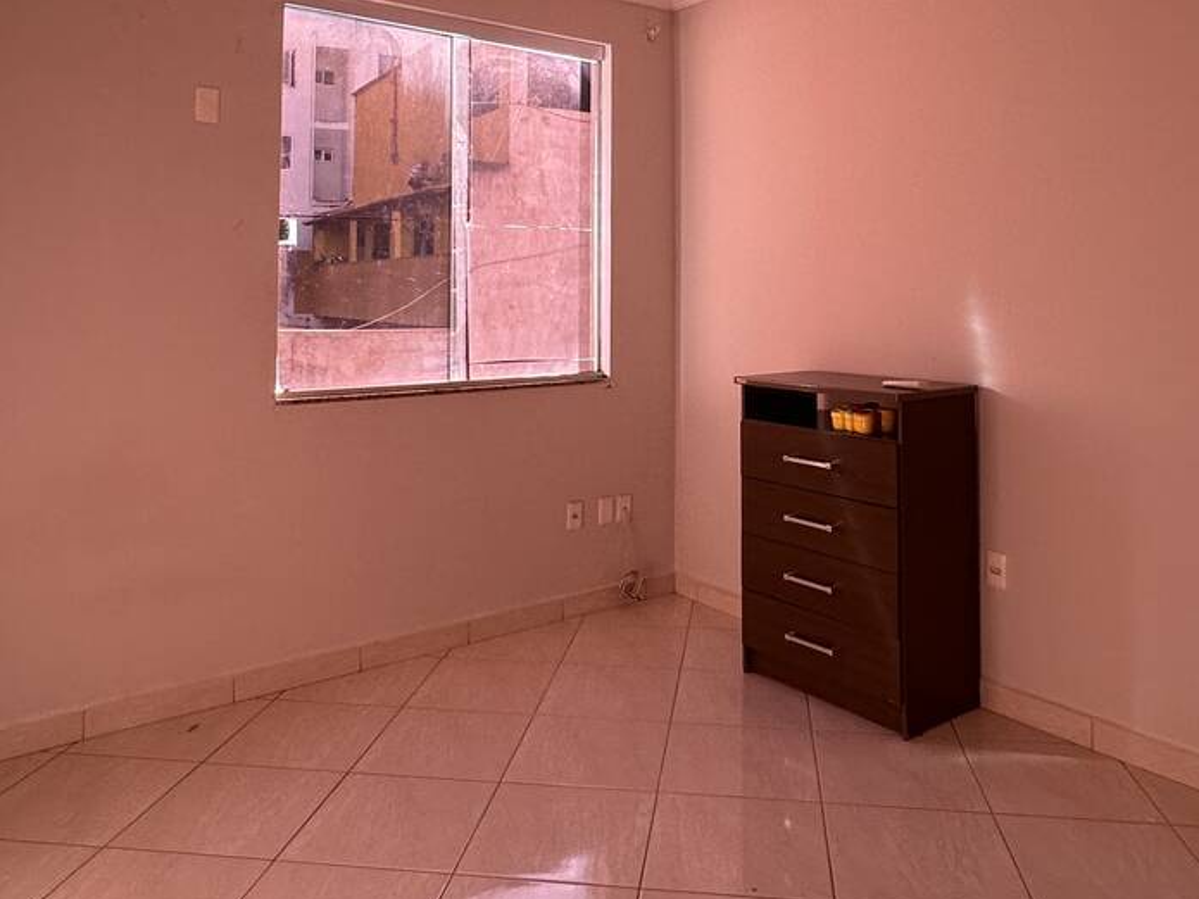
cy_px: 240
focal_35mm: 29
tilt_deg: +3.3
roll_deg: -0.7
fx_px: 1004
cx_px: 633
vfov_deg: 46.7
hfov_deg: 61.6
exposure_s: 1/99
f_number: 2.2
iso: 125
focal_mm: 2.22
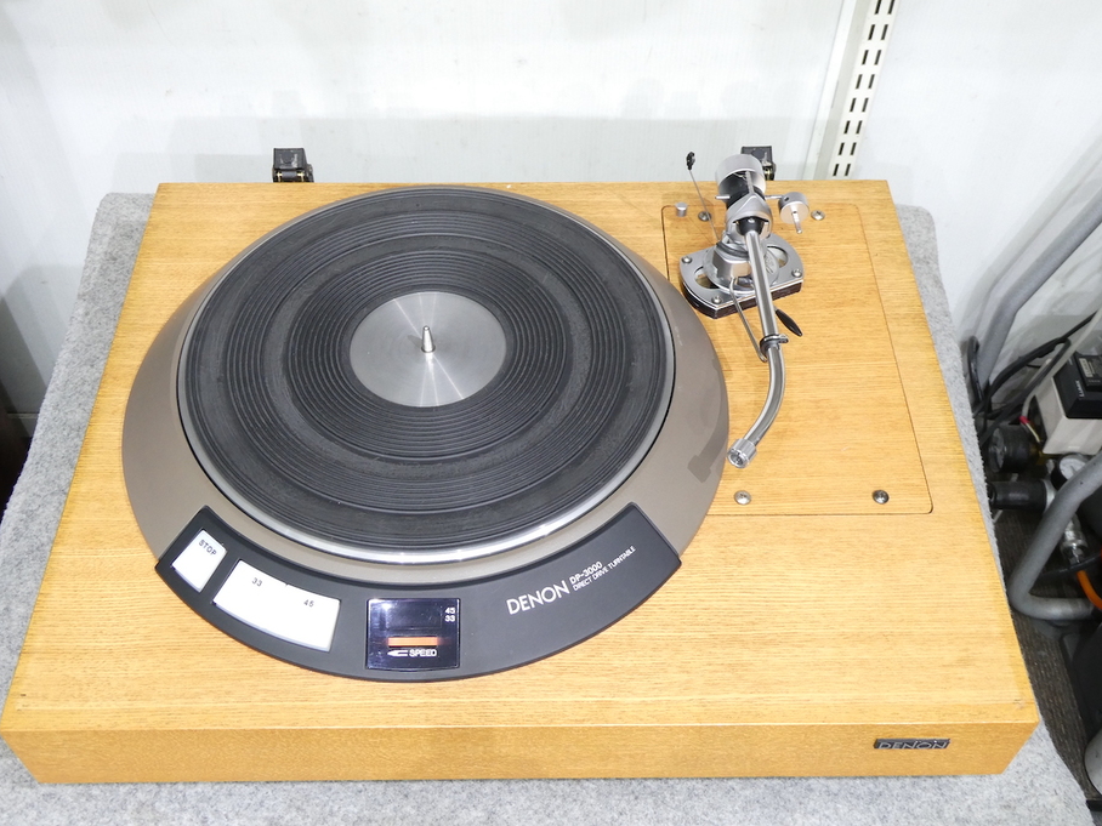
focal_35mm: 37
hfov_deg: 50.1
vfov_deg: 38.7
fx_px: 1178
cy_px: 411
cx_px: 522
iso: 200
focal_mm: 6.3
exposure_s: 1/10
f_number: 3.7
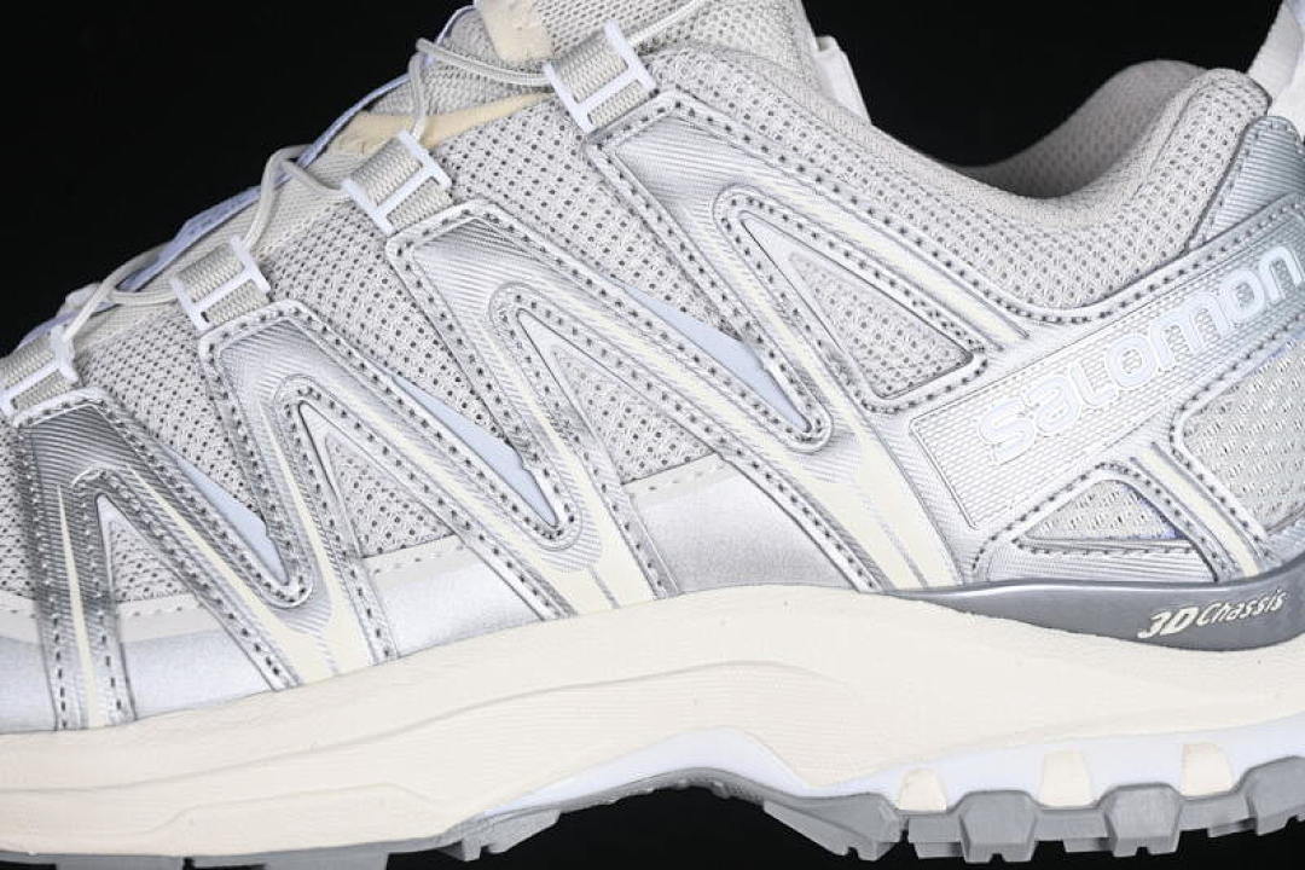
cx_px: 652
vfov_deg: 18.2
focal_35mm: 75
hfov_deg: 27.0
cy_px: 435
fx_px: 2719
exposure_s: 1/80
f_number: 7.1
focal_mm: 50
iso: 160
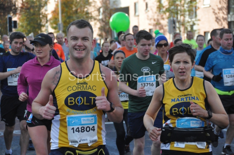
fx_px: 925
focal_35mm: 142
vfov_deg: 9.6
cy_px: 78
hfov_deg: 14.4
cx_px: 117
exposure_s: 1/2000
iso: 2000
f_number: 5.3
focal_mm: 95
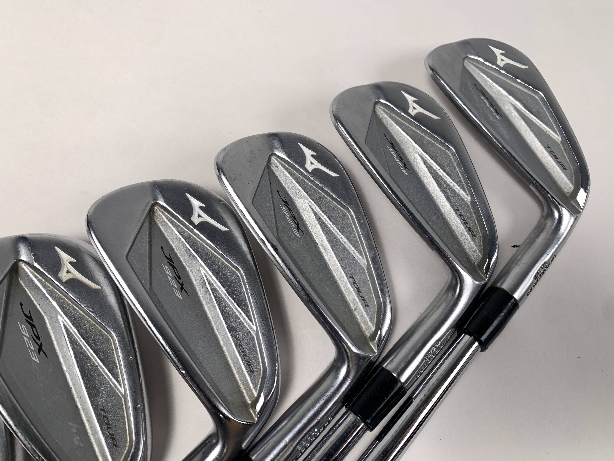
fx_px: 461
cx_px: 307
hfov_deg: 67.3
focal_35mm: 26
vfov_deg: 53.1
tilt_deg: -68.0
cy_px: 230
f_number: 1.8
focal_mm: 4.25
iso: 25
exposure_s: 1/167
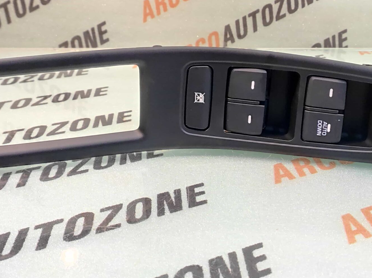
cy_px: 95
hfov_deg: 54.7
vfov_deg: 42.4
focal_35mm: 33
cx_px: 234
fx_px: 354
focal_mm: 4.74
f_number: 1.79
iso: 1718
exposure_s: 1/33
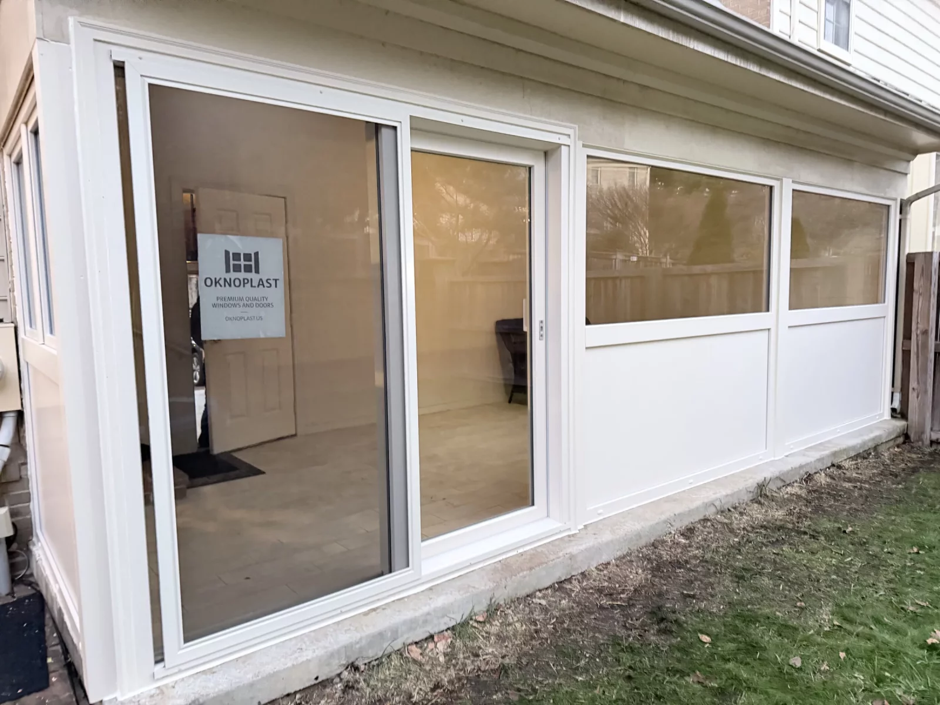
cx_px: 470
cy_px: 352
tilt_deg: -2.7
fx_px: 652
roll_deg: +2.9
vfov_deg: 56.8
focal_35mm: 24
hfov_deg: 71.6
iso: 640
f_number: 1.78
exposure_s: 1/60
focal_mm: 6.76
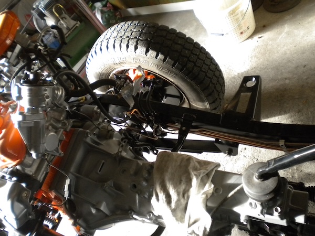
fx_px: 318
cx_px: 158
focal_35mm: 35
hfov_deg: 52.6
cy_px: 118
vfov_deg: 40.7
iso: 400
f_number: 3.1
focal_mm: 6.3
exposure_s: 1/65.6
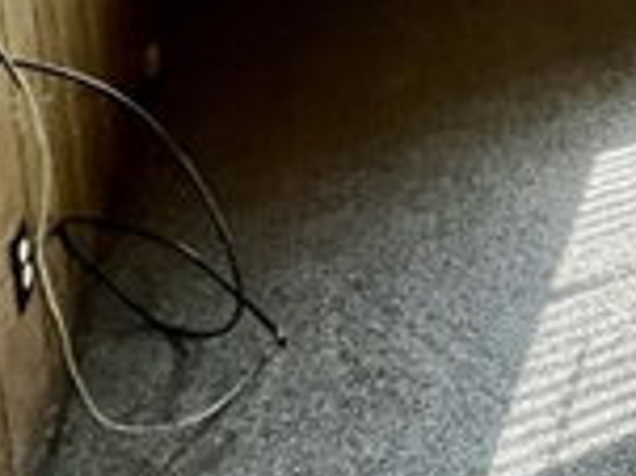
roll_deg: -0.1
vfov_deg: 19.3
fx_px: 1010
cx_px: 1110
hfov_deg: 22.6
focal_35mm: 55
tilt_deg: -7.1
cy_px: -404
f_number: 1.8
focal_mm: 1.57
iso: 500
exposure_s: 1/60
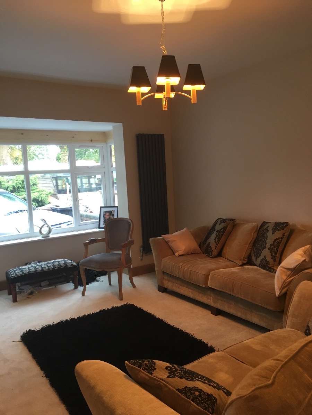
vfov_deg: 61.7
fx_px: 349
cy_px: 208
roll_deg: +2.7
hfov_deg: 48.2
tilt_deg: -4.5
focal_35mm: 29
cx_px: 156
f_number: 2.2
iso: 100
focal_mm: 4.15
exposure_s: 1/33
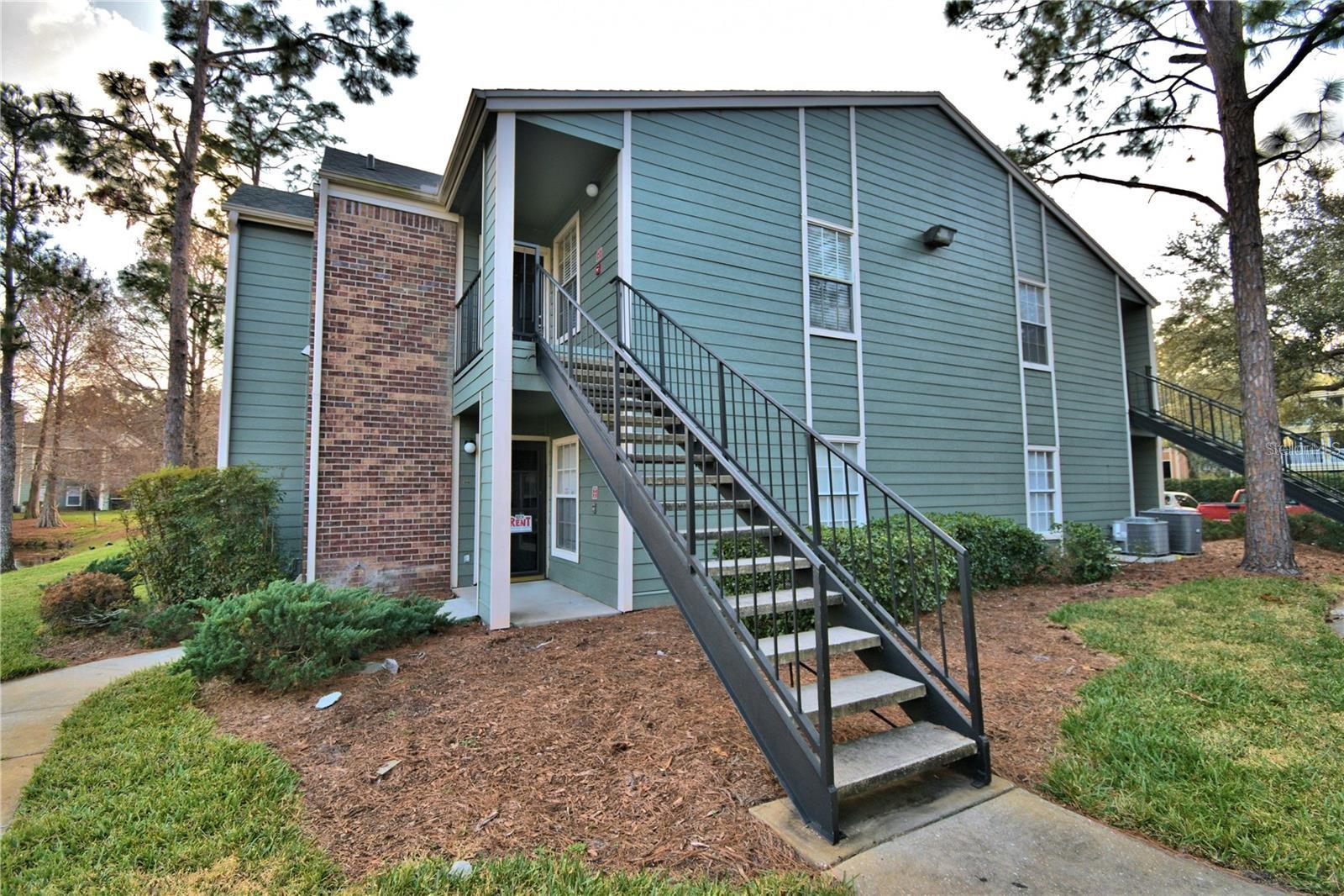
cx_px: 672
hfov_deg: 100.4
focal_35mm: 15
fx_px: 560
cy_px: 448
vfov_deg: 77.3
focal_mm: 10
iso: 200
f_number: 4.5
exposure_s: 1/250
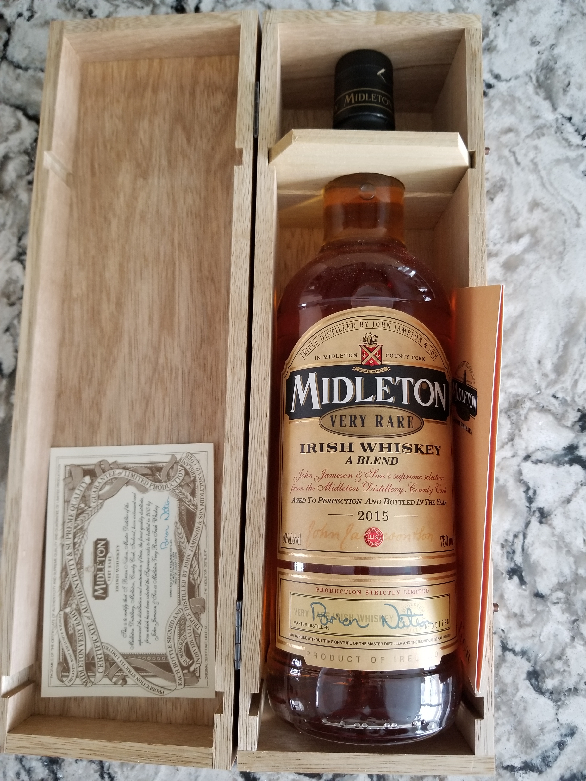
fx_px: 587
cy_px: 390
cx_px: 293
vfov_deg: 67.3
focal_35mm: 26
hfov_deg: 53.1
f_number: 1.7
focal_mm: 4.3
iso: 200
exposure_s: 1/24
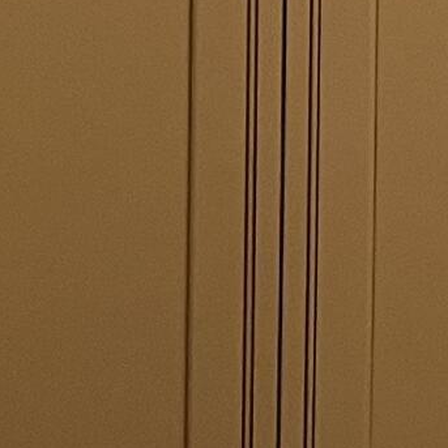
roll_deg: -0.5
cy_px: -742
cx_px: 1247
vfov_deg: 7.9
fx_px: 2943
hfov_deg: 7.8
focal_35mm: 201
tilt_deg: -3.2
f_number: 1.6
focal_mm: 5.1
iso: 100
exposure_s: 1/60
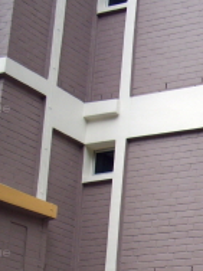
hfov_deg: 12.8
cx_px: 322
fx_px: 844
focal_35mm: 108
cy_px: 254
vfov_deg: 17.9
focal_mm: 6.2
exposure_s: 1/320
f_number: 2.8
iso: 80
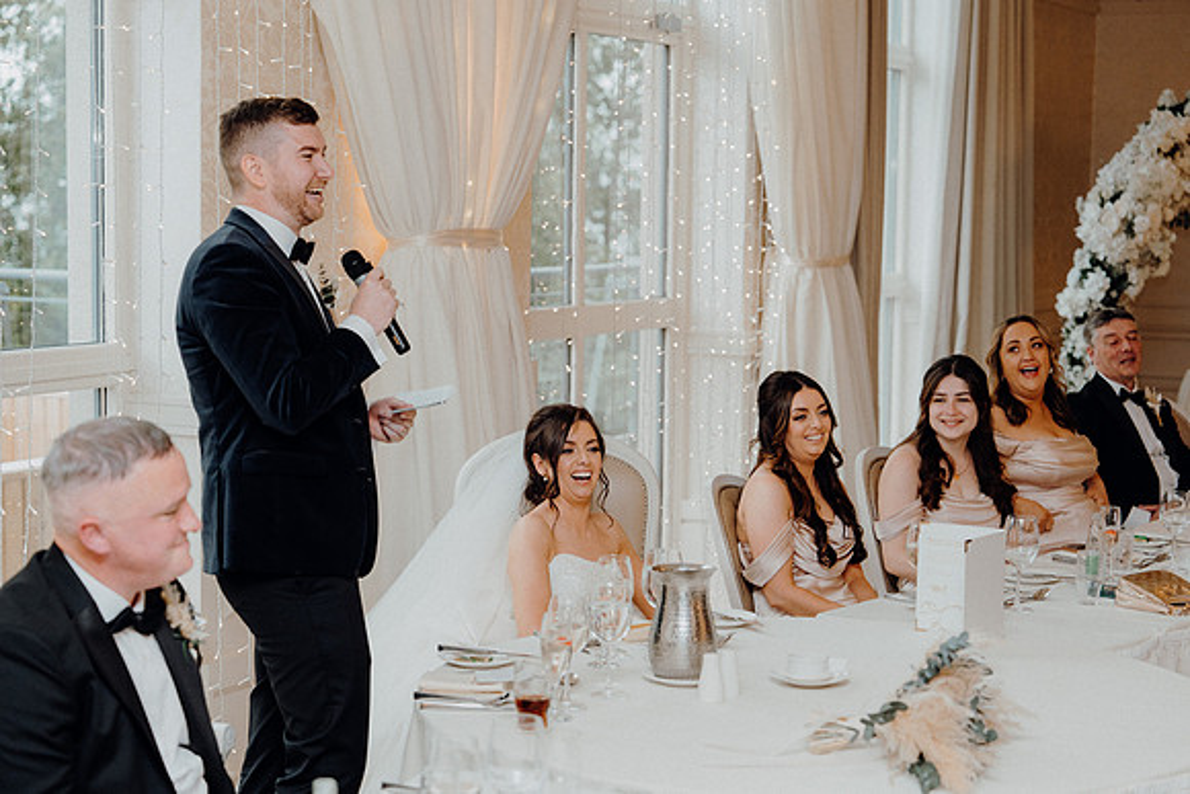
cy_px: 397
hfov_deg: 28.8
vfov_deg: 19.5
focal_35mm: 70
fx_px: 2314
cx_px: 595
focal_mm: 70
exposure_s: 1/160
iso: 800
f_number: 3.5
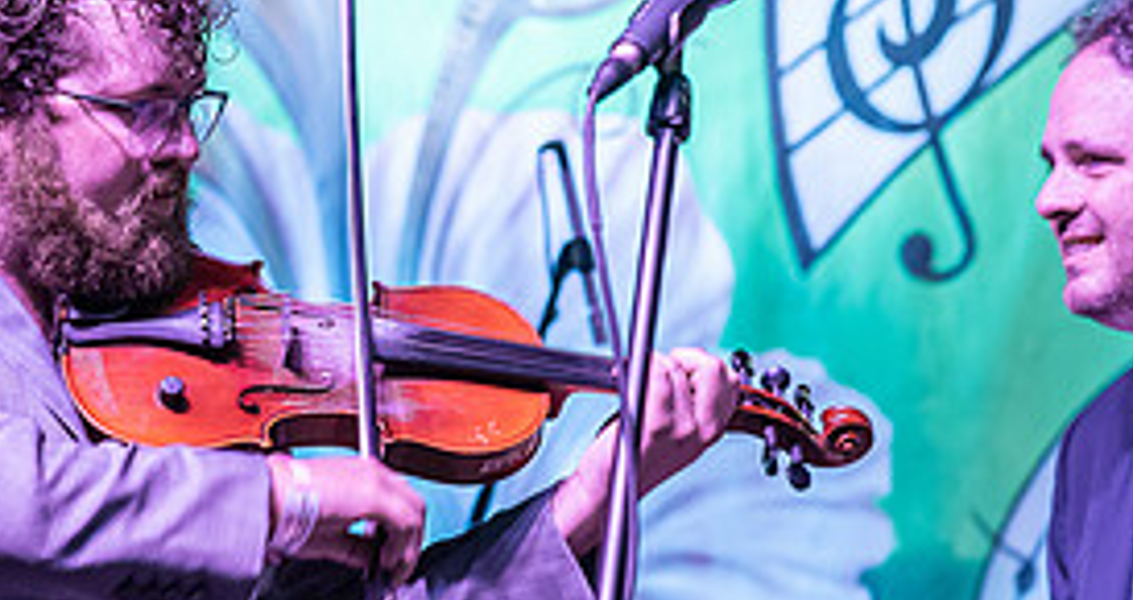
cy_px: 283
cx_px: 207
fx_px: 5658
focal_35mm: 191
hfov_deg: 11.4
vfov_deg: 6.1
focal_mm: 85
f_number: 4.5
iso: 2000
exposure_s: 1/160
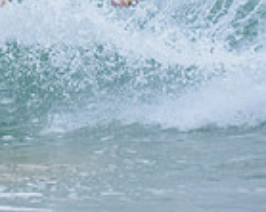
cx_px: -79
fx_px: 18920
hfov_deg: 0.8
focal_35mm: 2405
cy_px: -73
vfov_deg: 0.6
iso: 900
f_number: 5.6
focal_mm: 500
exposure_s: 1/2000
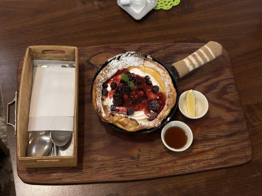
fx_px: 363
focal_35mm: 48
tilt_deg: -65.8
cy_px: 98
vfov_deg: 30.3
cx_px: 131
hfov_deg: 39.7
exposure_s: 1/40
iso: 200
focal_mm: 6.86
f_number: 1.78
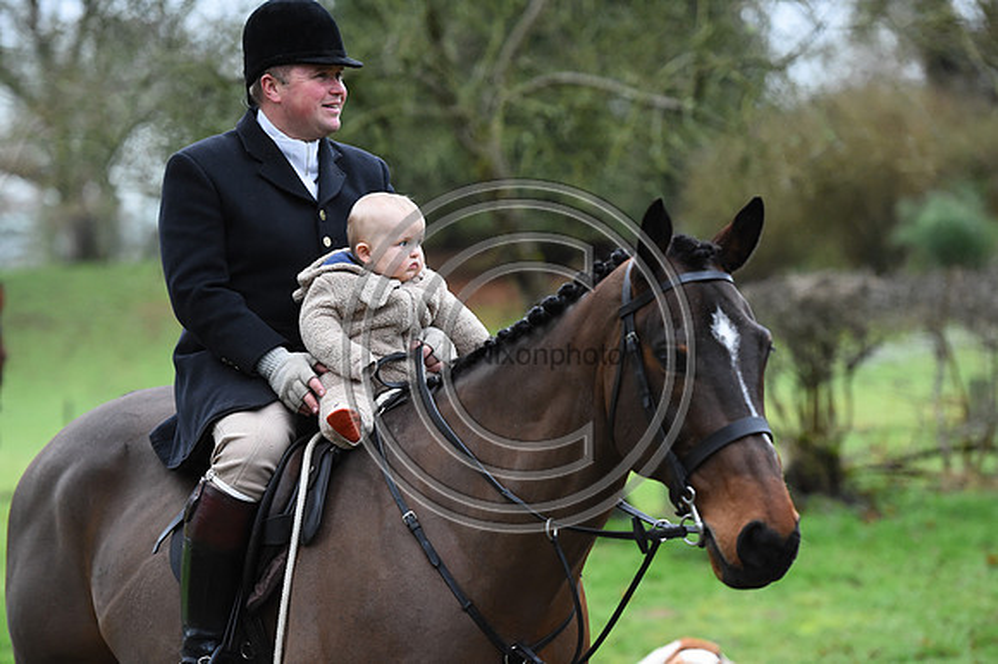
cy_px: 332
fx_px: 3740
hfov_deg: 15.2
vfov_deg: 10.1
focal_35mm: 135
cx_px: 499
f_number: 3.5
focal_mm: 135
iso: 3200
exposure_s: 1/1250
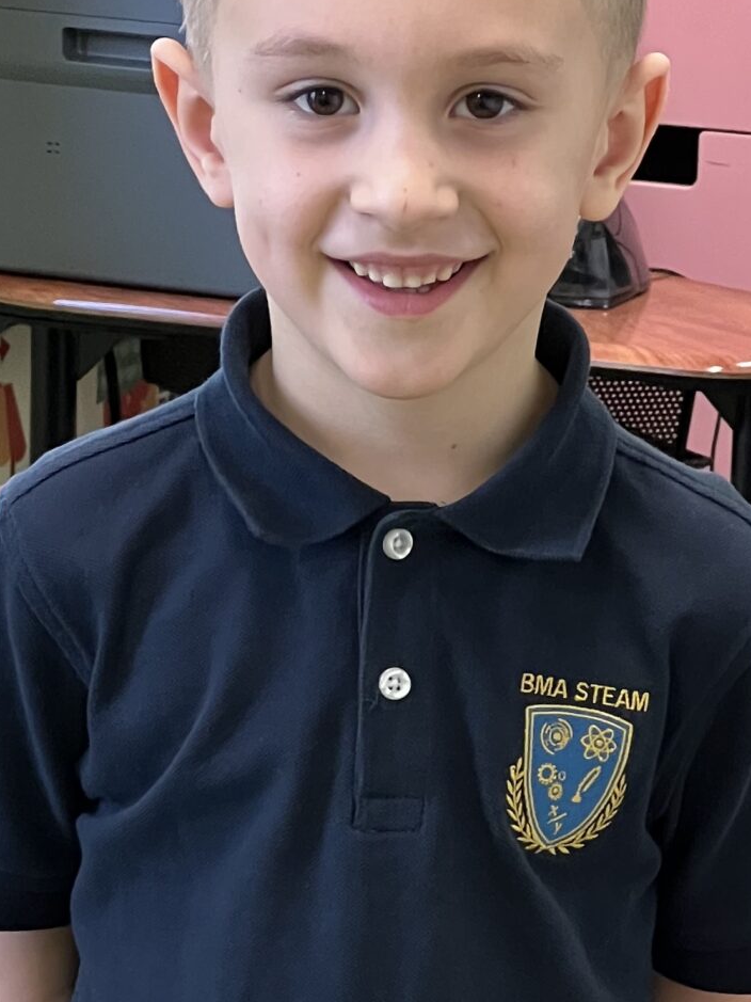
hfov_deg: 7.1
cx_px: 454
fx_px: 6076
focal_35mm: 210
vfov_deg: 9.4
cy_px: 942
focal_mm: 9
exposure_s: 1/60
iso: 250
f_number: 2.8
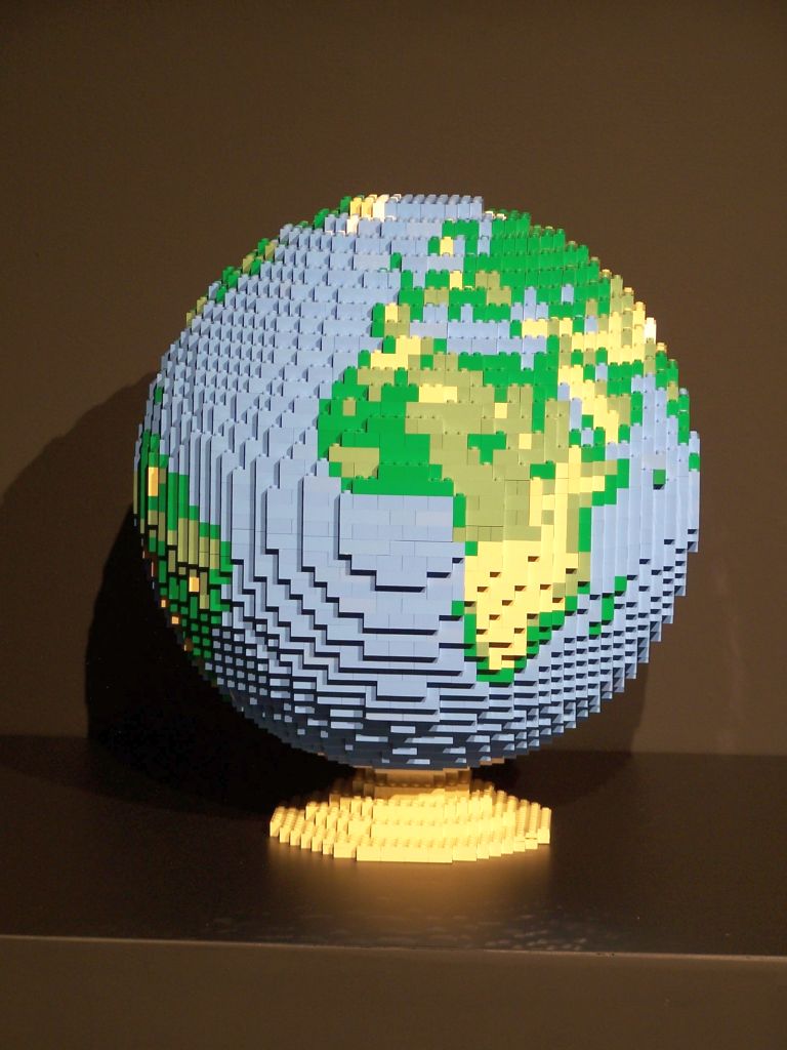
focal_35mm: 128
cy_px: 525
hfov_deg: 11.6
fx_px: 3880
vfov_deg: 15.4
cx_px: 394
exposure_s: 1/4
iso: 80
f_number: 3.2
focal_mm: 21.2
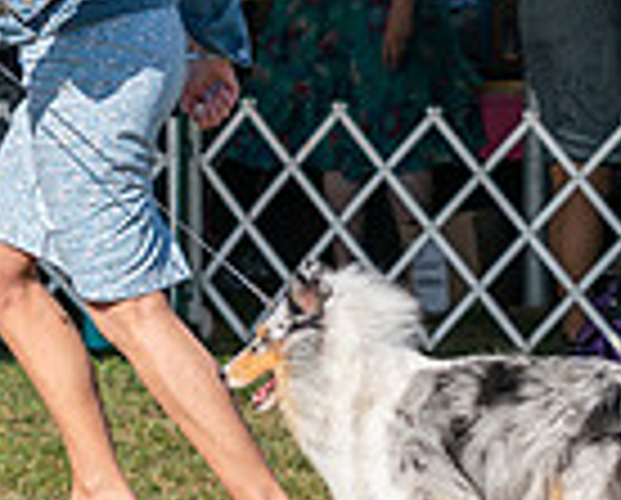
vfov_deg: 4.2
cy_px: 54
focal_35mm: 371
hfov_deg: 5.2
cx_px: 484
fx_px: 6833
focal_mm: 81
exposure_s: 1/1250
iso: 100
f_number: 4.5
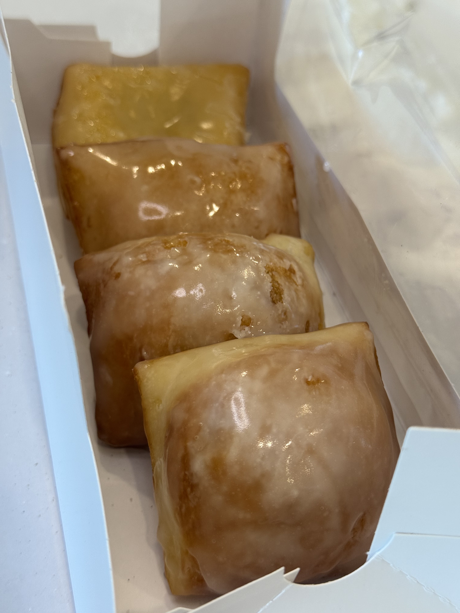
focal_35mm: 48
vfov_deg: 39.7
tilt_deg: -44.9
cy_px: 306
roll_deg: -6.3
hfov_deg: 30.3
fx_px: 850
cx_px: 230
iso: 64
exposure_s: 1/60
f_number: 1.78
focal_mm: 6.76
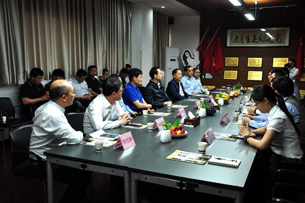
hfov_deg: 53.2
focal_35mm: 36
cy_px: 102
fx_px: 305
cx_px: 152
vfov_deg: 36.8
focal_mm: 24
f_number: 3.8
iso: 560
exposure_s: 1/30
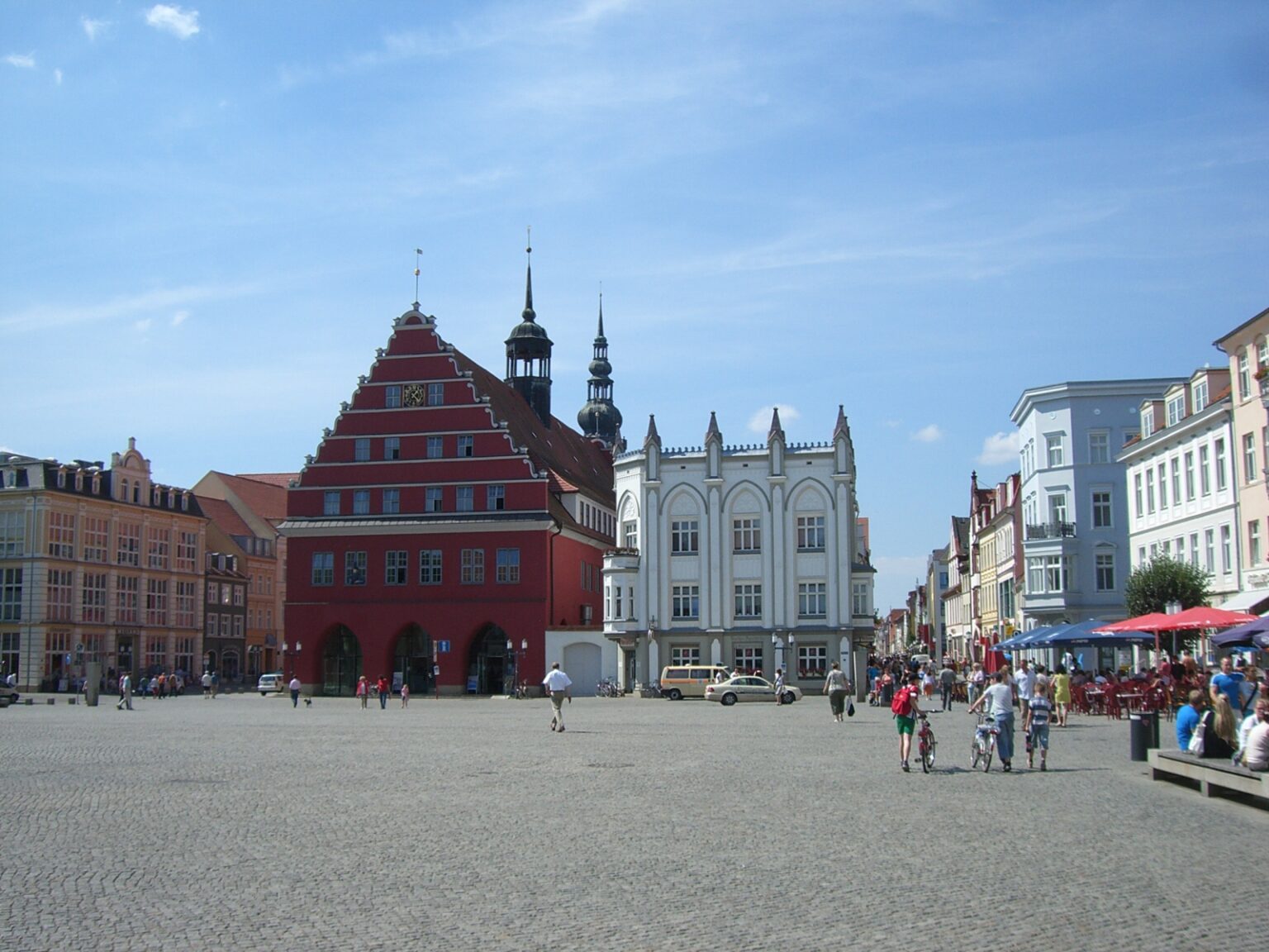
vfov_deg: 37.7
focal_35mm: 38
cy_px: 476
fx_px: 1393
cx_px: 634
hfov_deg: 49.0
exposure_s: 1/800
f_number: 4.3
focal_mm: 6.2
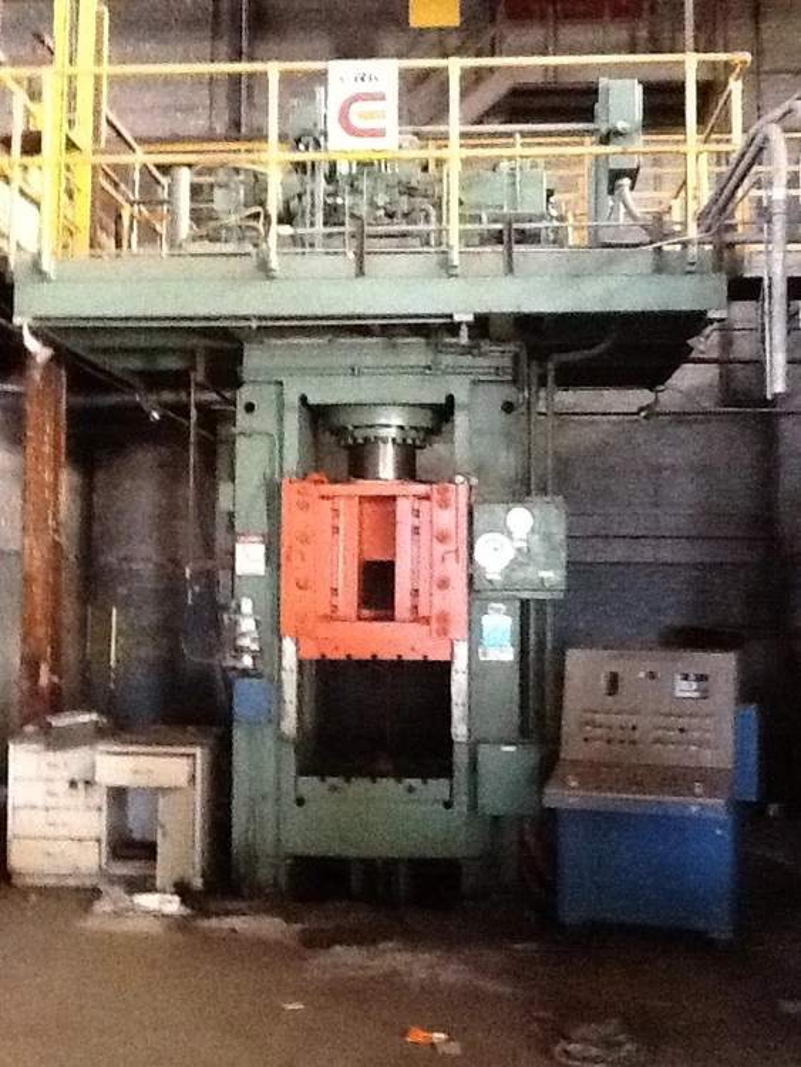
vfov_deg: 56.8
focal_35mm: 32
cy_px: 534
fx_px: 987
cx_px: 400
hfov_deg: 44.2
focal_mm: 2.03
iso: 800
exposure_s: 1/15
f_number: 2.4
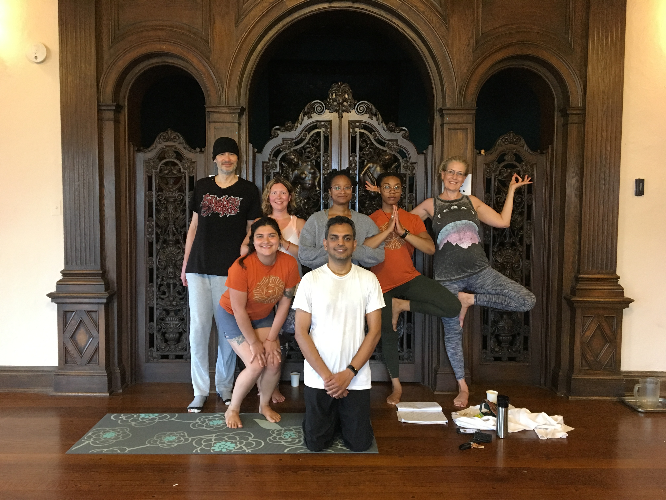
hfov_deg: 61.7
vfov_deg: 48.2
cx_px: 333
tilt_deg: -2.2
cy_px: 250
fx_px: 558
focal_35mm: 29
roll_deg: +0.2
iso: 200
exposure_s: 1/20
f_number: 2.2
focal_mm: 4.15
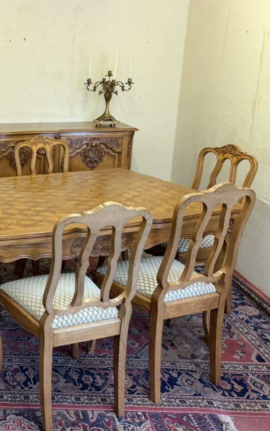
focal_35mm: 40
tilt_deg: -14.2
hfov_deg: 27.8
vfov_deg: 49.1
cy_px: 184
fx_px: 471
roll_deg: +1.4
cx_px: -59
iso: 160
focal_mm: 6.76
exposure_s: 1/100
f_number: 1.78
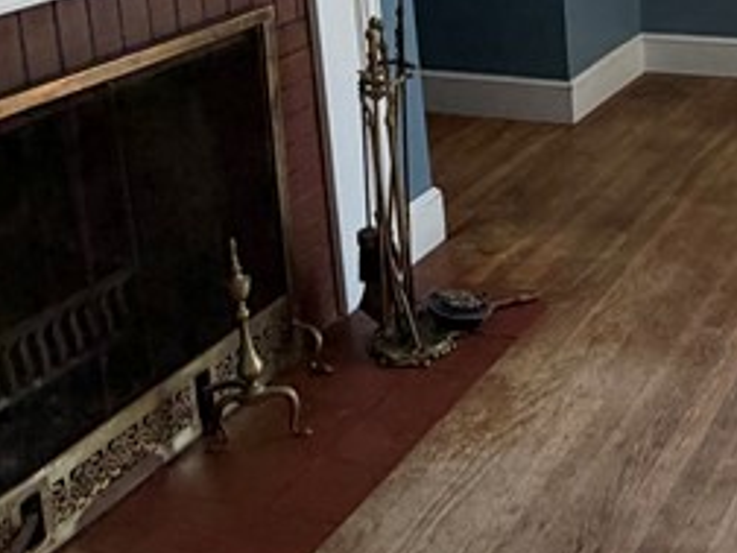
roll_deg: +1.5
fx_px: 1214
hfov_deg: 30.3
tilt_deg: -11.8
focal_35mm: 57
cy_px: -61
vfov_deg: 23.9
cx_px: 810
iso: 160
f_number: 2.2
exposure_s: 1/121
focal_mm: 2.22
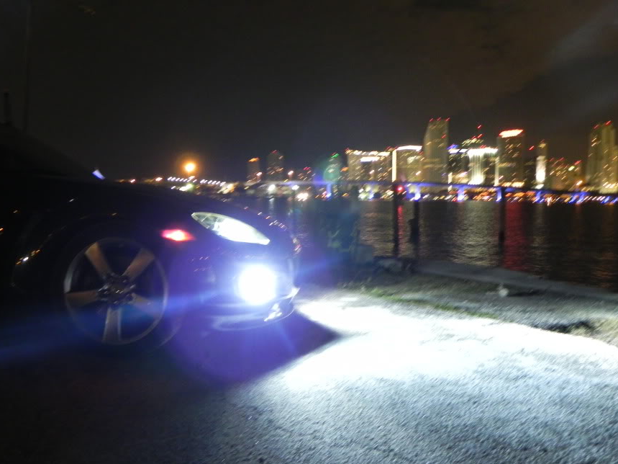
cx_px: 257
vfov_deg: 45.4
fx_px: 553
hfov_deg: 58.0
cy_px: 236
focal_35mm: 31
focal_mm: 4.6
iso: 400
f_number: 2.8
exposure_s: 1/1.67
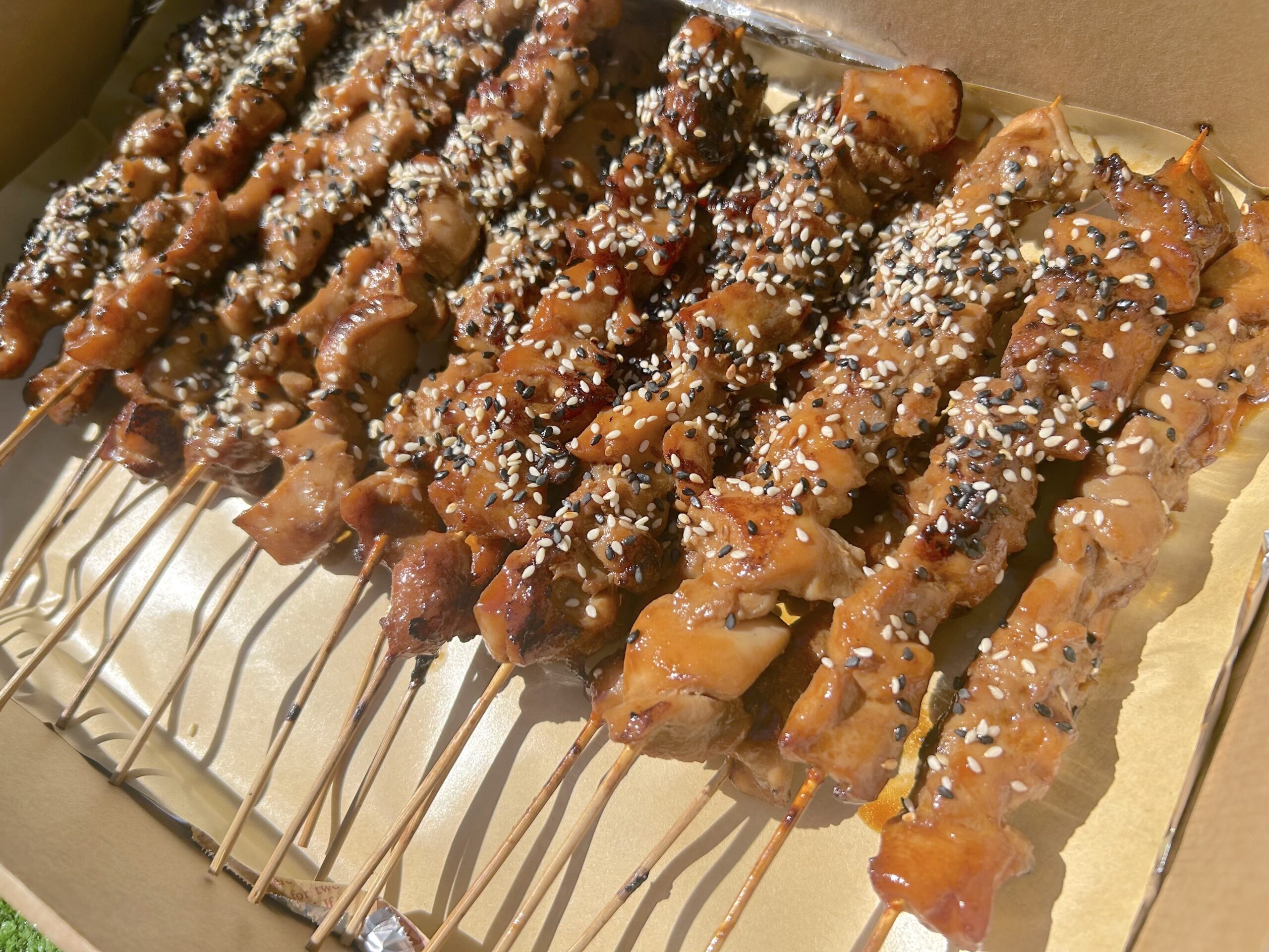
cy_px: 476
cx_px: 634
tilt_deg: -63.1
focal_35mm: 26
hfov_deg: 67.3
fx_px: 953
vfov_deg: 53.1
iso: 50
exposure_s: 1/4630
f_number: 1.5
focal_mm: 5.7
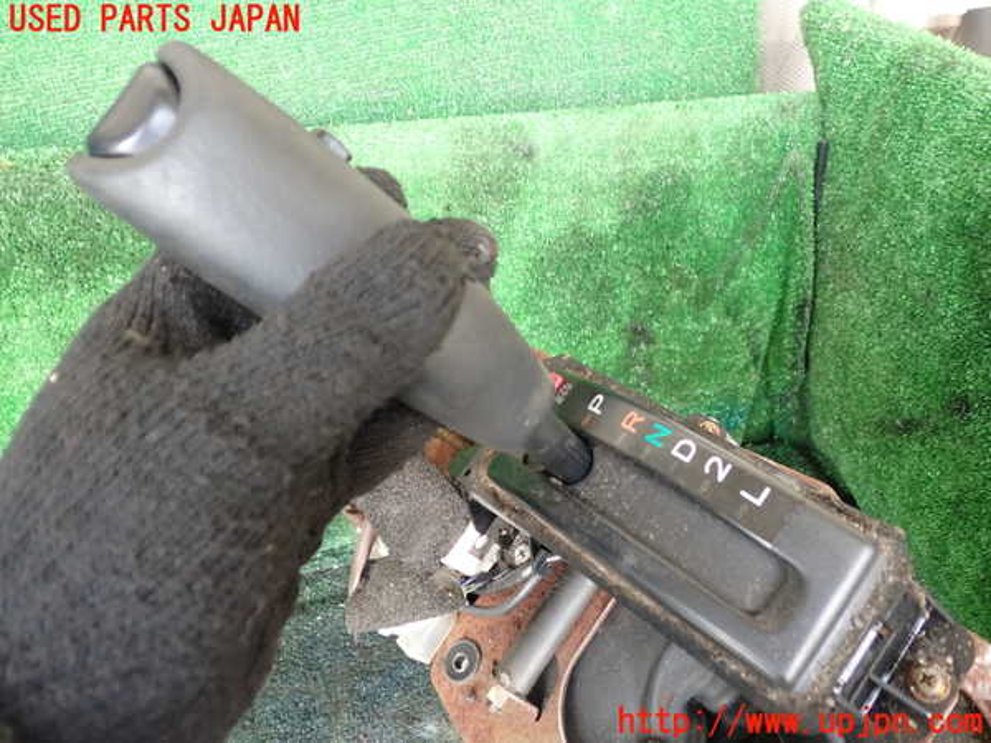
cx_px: 496
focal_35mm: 30
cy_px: 372
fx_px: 859
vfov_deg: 46.8
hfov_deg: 60.0
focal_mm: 5.4
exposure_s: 1/30
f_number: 2.3
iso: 200
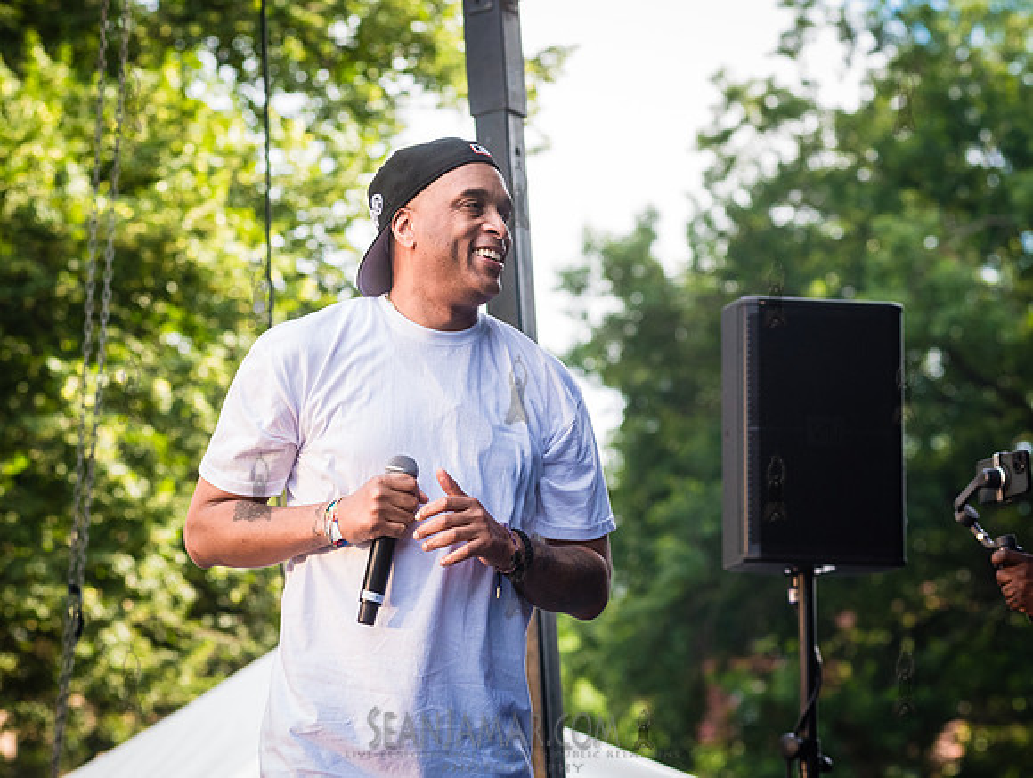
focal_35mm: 141
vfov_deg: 10.6
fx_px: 4205
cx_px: 460
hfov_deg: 14.0
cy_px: 387
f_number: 5
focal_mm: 112
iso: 1000
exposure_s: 1/800
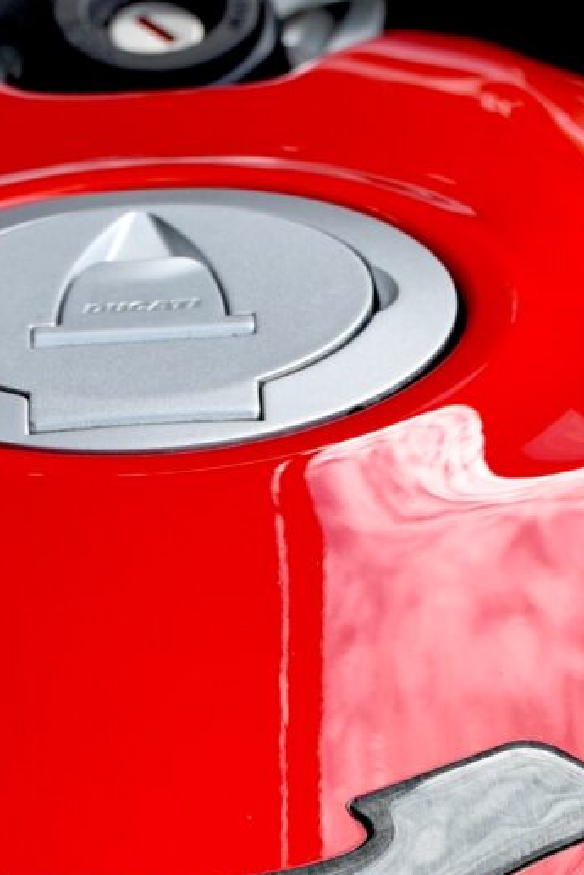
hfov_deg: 6.3
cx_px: 238
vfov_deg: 9.4
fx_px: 5301
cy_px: 841
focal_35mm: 218
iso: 200
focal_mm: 44
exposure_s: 1/125
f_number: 5.6
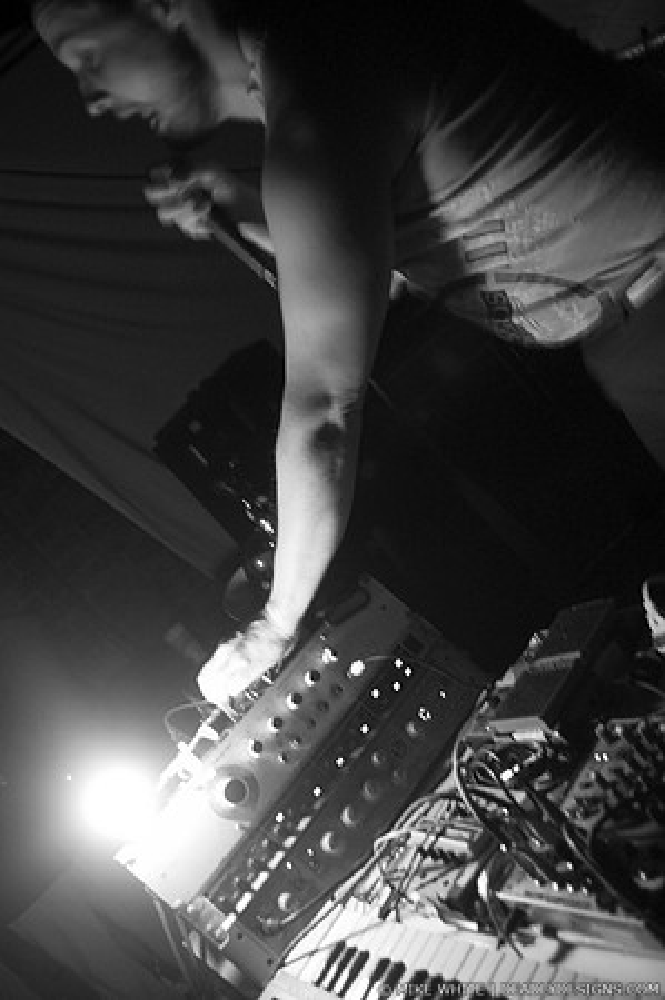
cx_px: 332
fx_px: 833
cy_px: 500
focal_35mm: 30
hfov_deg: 43.5
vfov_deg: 62.0
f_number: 3.2
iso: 800
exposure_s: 1/20
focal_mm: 20
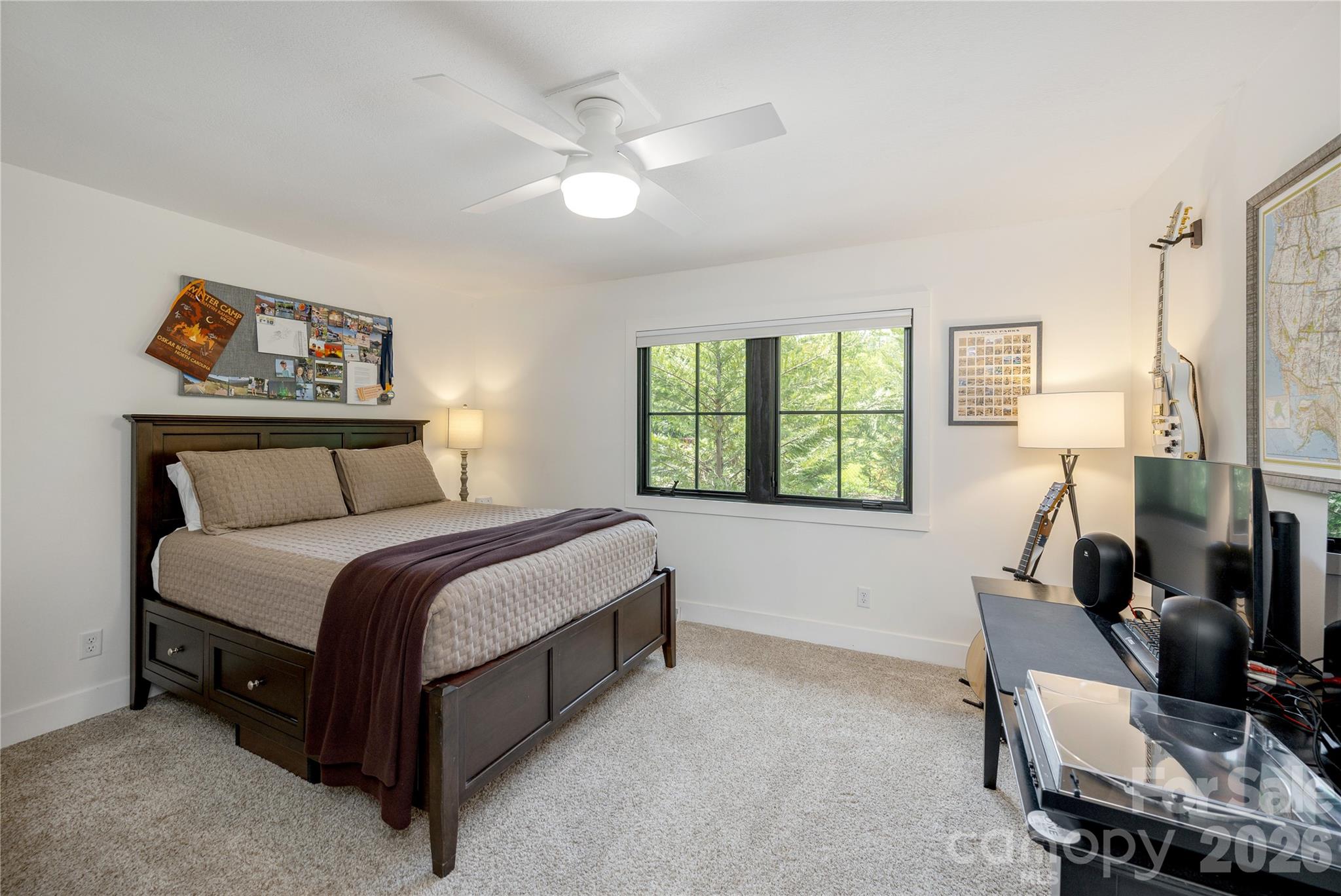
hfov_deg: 104.2
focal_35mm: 14
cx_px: 670
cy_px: 448
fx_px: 522
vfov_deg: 81.3
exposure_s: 1/30
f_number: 7.1
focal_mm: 14
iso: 320
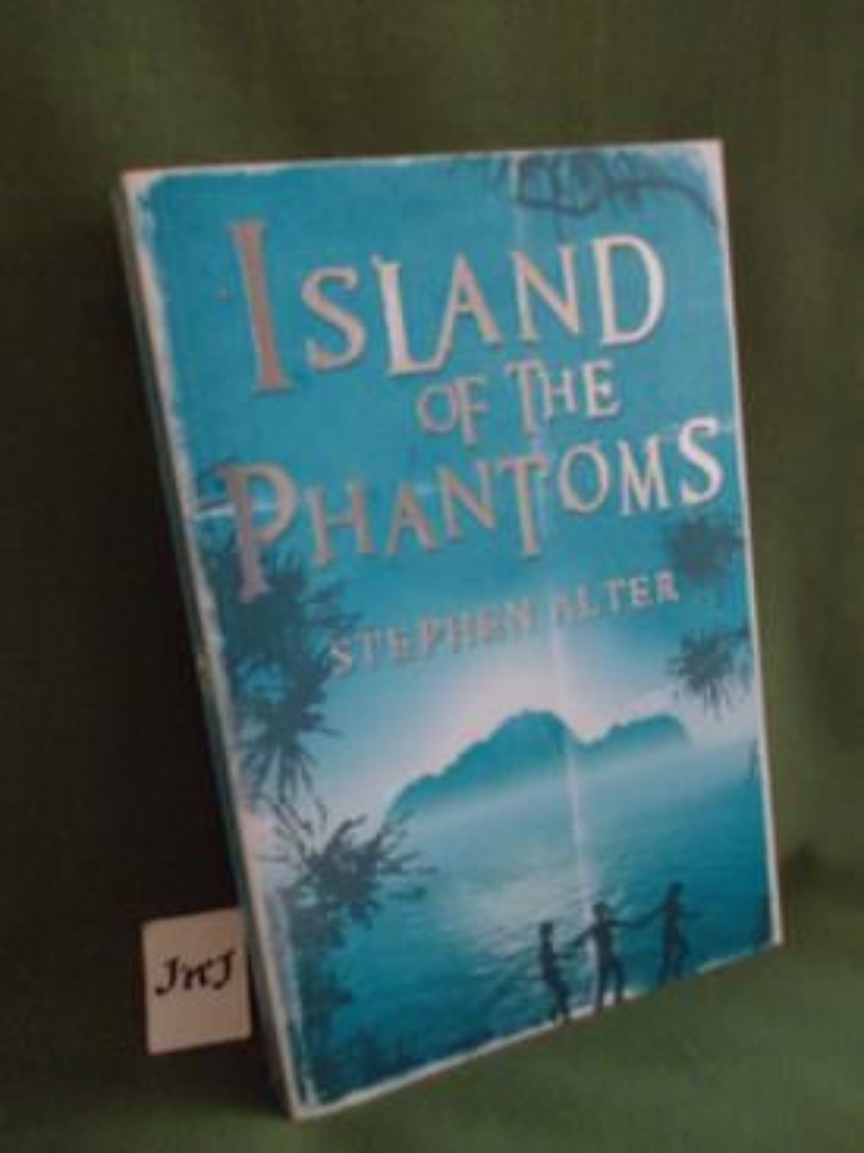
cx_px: 432
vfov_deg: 63.5
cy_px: 576
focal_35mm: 28
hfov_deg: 49.7
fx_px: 932
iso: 400
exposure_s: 1/8
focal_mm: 4
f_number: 2.7
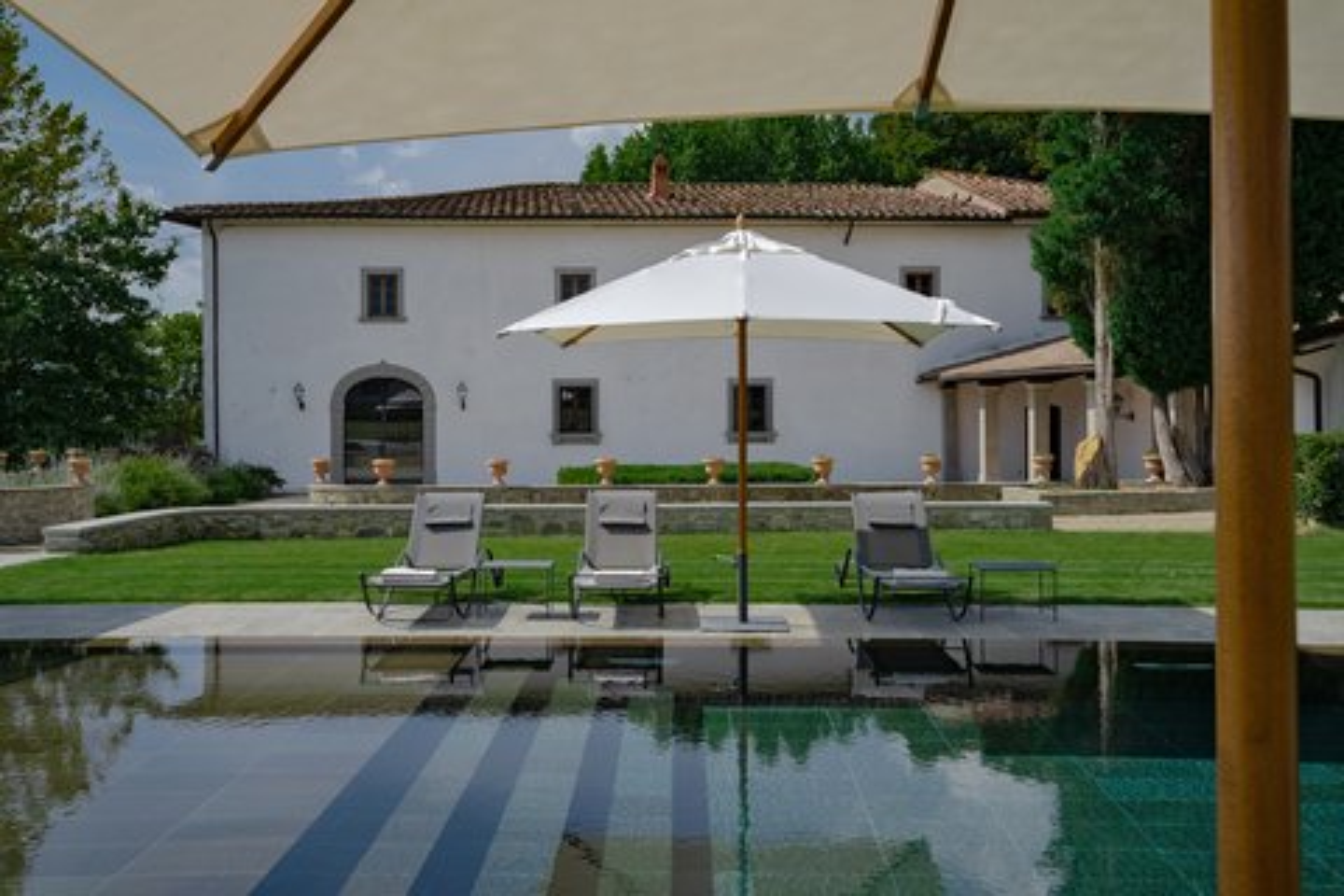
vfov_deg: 40.0
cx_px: 672
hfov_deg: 57.2
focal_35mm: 33
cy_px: 448
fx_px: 1232
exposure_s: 1/400
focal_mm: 33
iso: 200
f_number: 9
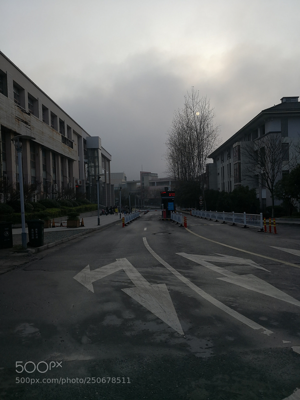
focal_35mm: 27
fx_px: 312
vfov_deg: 65.3
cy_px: 200
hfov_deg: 51.4
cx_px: 150
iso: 50
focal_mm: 3.95
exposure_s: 1/2882
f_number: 1.6
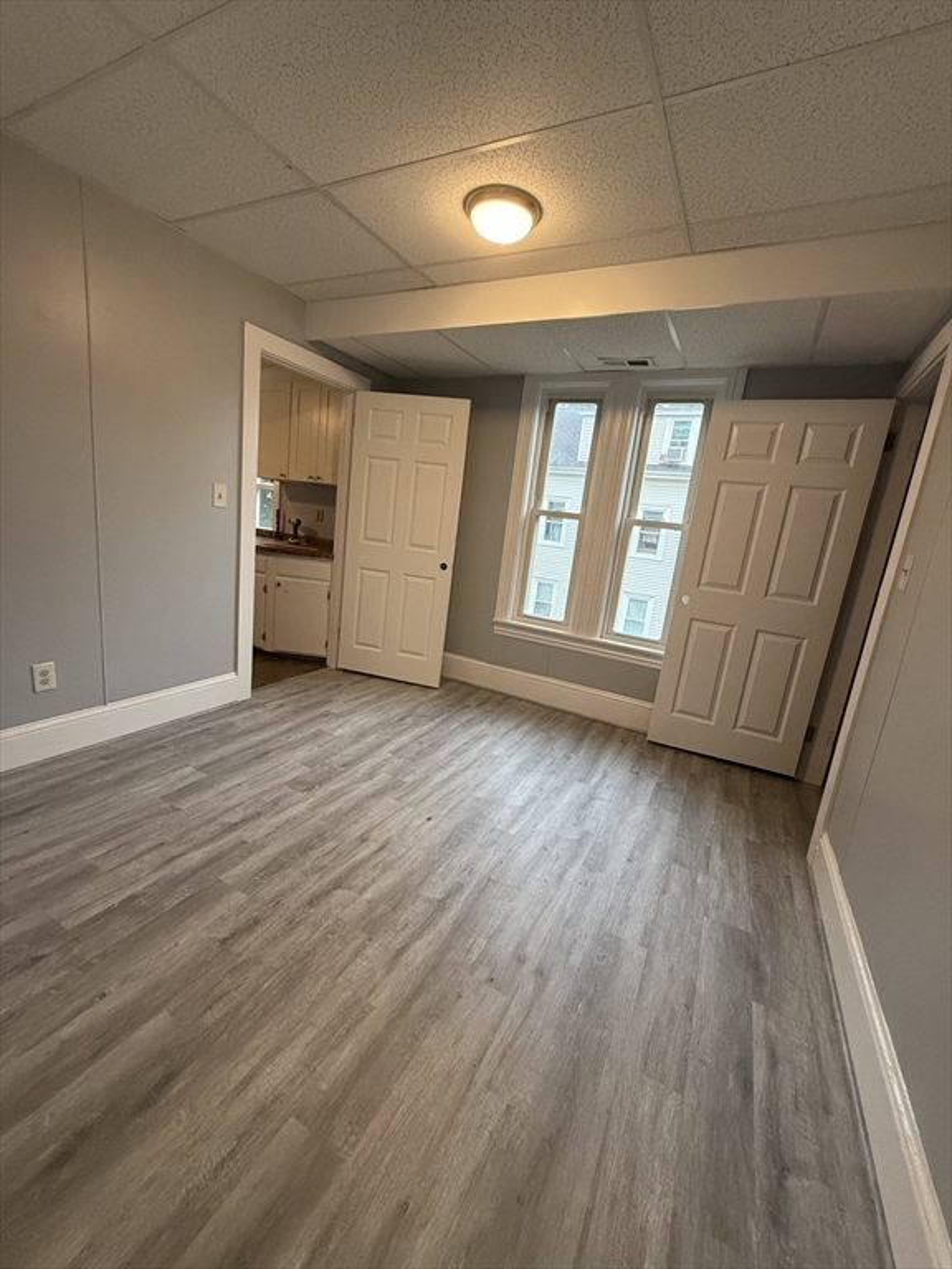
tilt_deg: -11.8
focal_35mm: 14
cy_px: 634
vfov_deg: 102.1
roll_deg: -6.9
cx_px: 476
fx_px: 513
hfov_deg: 85.7
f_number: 2.2
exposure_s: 1/120
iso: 320
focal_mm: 2.22
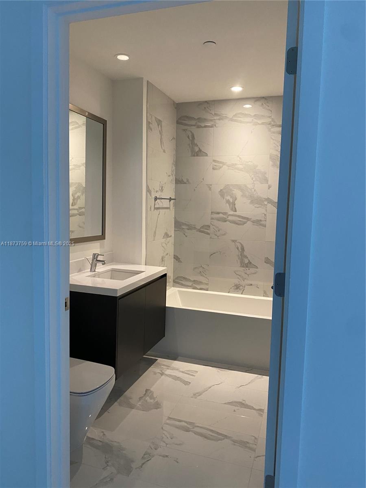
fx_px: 367
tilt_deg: -5.1
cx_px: 183
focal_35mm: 26
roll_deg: -1.2
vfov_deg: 67.3
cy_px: 244
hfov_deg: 53.1
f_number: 1.8
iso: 200
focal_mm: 4.25
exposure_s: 1/60
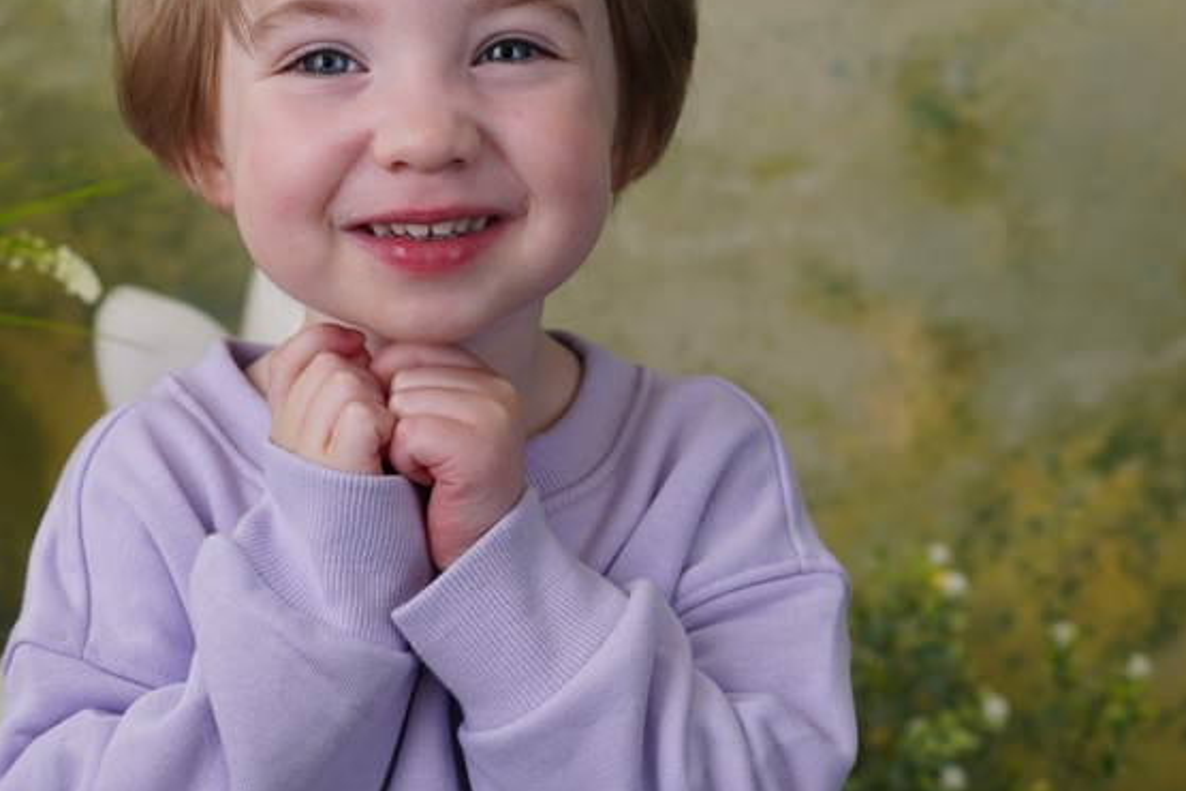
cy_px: 214
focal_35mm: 106
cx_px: 494
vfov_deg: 12.9
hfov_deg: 19.3
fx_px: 3492
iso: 100
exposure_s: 1/100
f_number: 4
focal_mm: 49
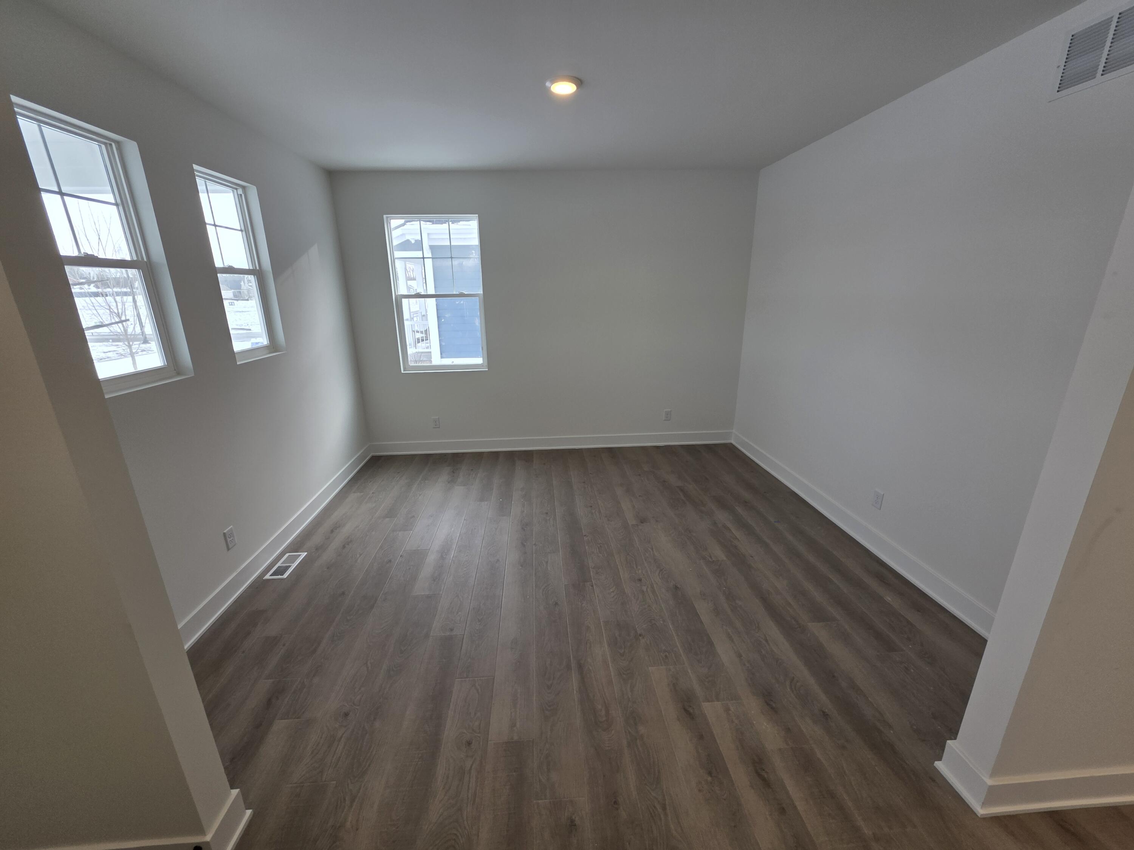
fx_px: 426
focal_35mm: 13
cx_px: 567
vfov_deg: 89.9
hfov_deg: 106.2
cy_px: 425
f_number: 1.9
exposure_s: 1/120
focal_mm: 2.2
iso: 40
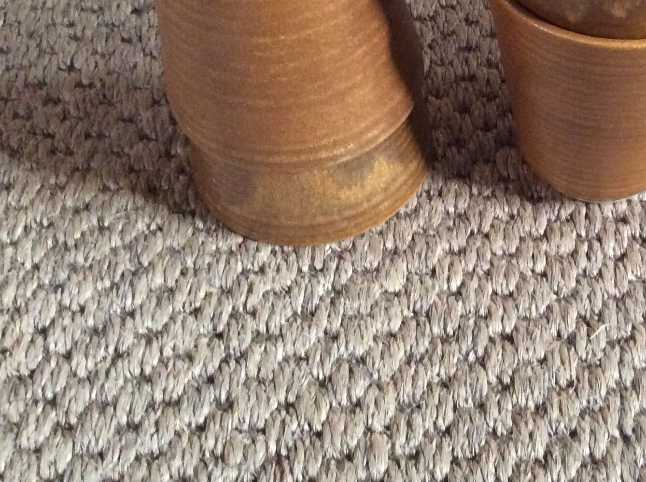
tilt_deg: -49.2
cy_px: 87
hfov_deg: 30.0
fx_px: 1155
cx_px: 568
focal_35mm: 62
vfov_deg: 23.2
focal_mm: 3.3
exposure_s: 1/17
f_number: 2.4
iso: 320
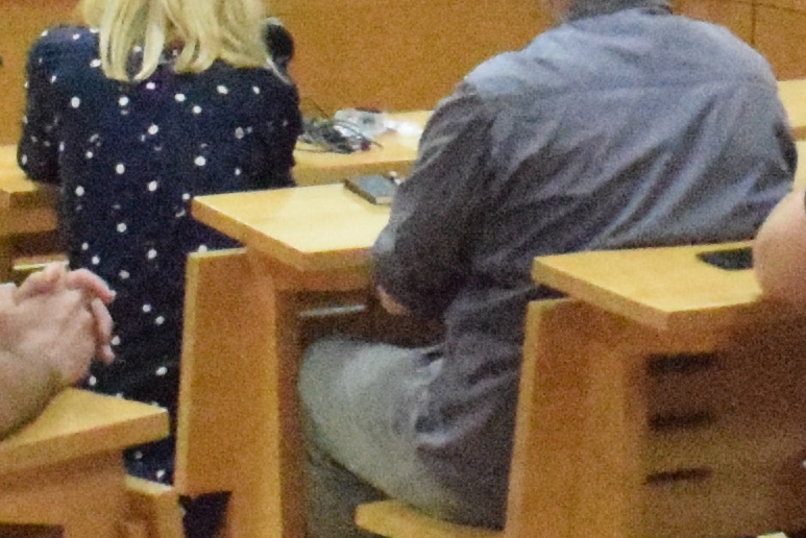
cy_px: 127
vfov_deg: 5.4
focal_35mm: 256
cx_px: 1041
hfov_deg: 7.9
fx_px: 5733
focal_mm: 22
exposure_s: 1/160
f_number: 5
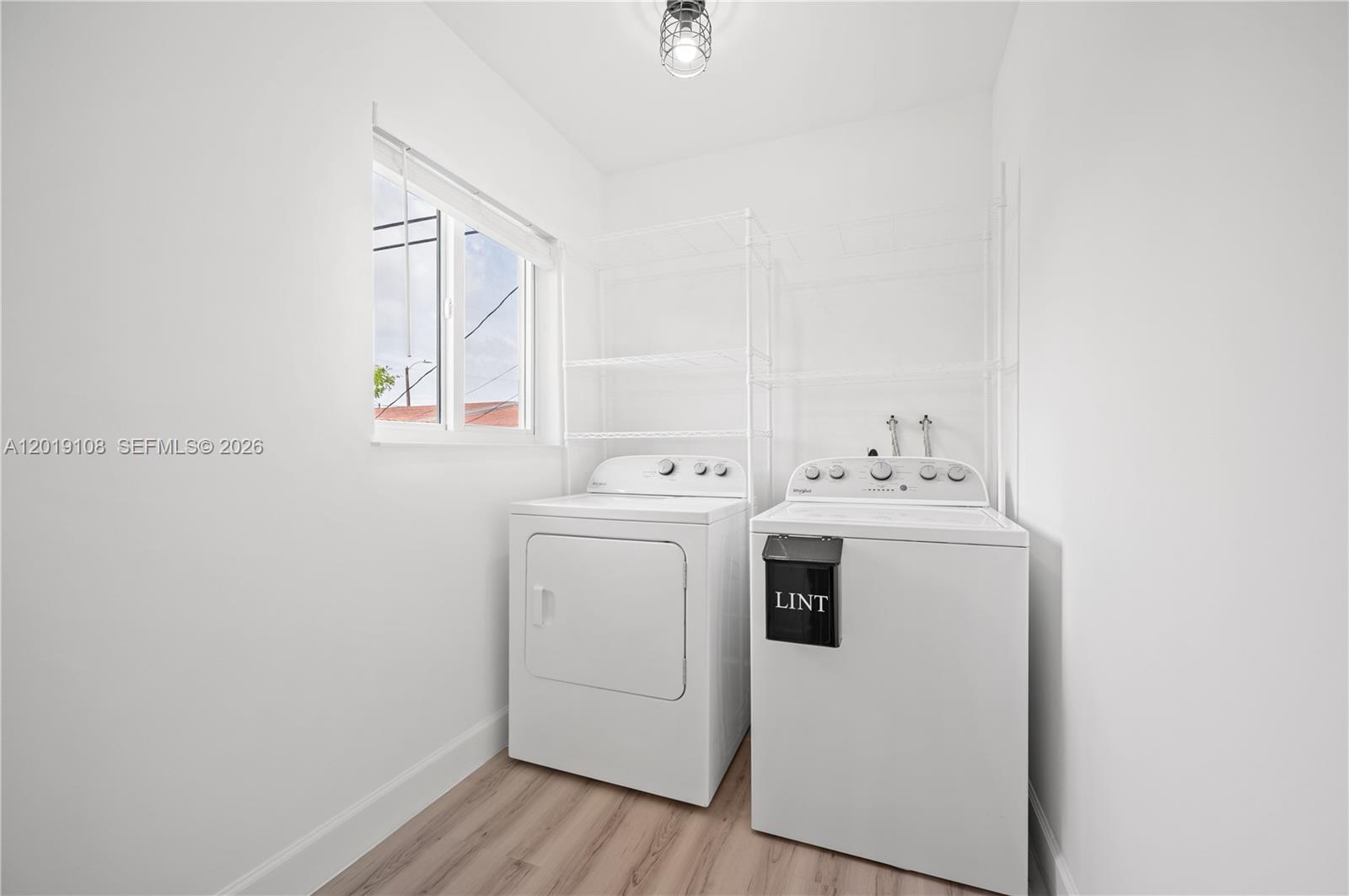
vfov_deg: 81.1
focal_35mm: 14
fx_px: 524
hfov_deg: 104.3
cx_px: 674
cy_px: 448
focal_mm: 14
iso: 200
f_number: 4
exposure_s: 1/60
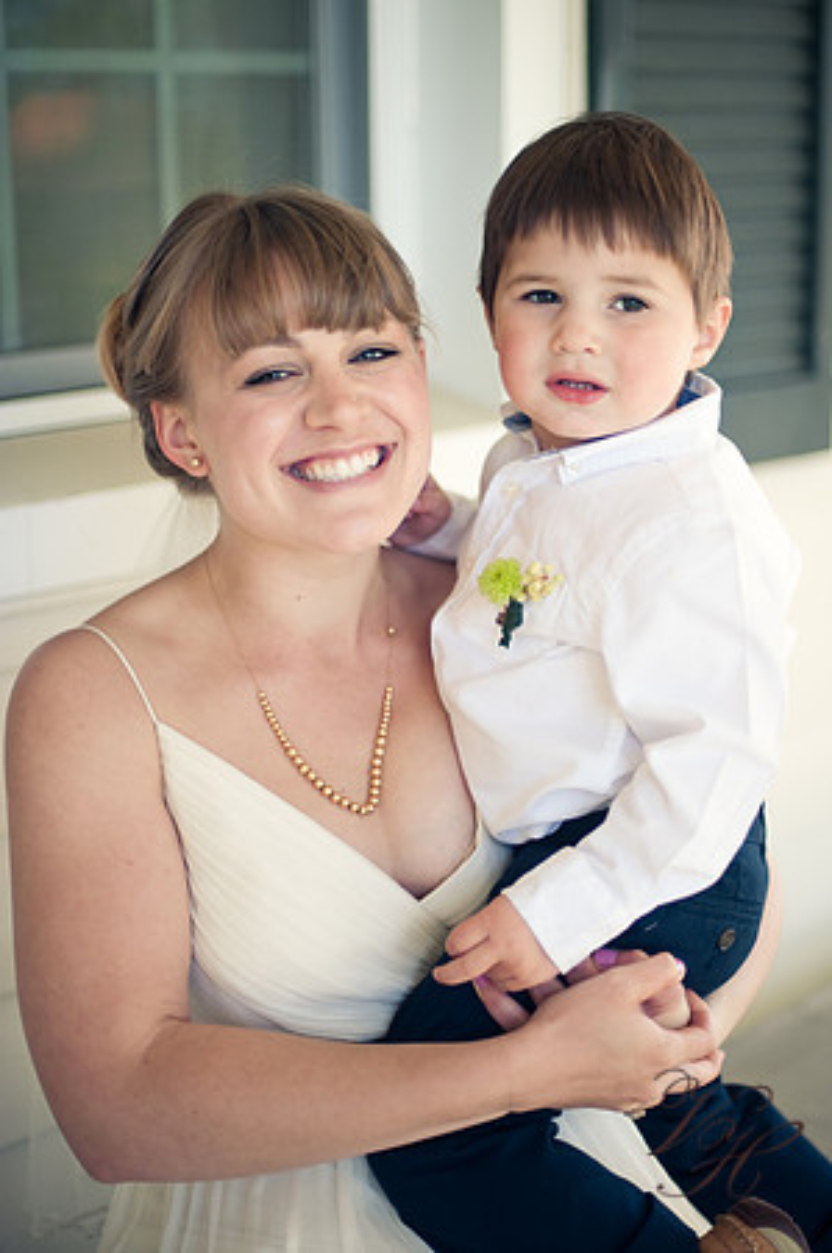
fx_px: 1737
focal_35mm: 50
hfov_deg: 26.9
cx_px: 416
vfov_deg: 39.6
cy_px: 626
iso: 200
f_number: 1.4
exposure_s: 1/1250
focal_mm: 50
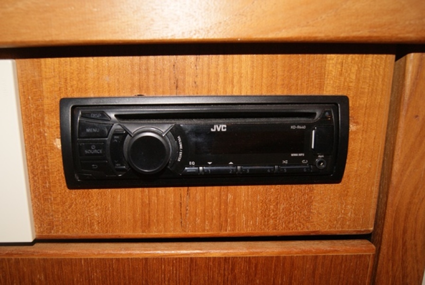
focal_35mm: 33
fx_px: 390
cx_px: 212
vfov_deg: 40.1
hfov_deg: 57.2
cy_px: 142
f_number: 5.6
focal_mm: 22
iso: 400
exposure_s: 1/60
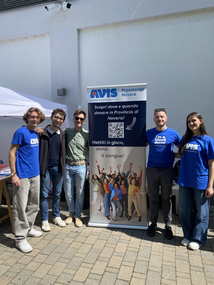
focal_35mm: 26
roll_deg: +0.6
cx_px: 107
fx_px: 214
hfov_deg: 53.1
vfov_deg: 67.3
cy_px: 142
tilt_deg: -3.4
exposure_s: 1/1927
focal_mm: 4.25
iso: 32
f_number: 1.8
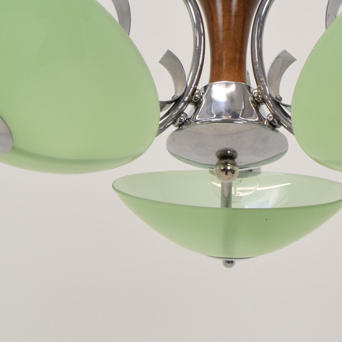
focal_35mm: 100
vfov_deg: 17.3
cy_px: 98
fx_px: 1118
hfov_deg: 17.3
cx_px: 242
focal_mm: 34
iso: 1600
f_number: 14
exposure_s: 1/100
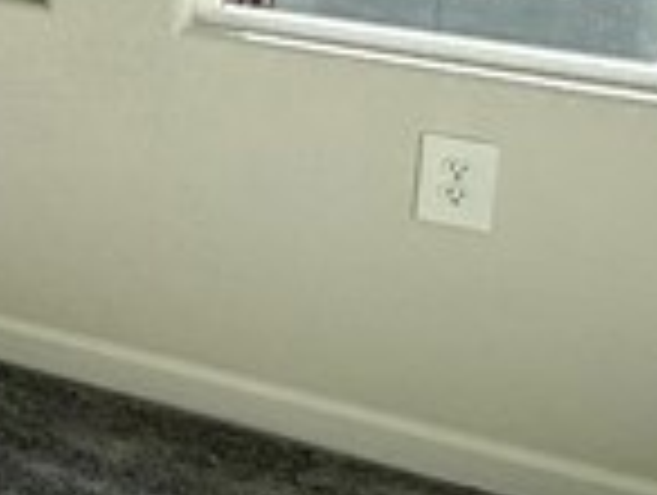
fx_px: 1863
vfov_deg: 14.0
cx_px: -1220
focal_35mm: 98
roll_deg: -1.3
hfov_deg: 12.0
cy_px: -284
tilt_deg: -3.3
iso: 50
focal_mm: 2.22
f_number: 2.2
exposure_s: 1/742
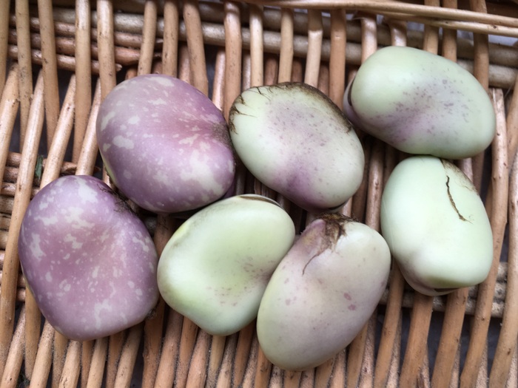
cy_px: 194
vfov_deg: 48.2
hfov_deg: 61.7
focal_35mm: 29
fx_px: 434
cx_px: 259
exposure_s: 1/50
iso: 25
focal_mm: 4.15
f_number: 2.2
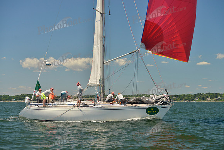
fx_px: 436
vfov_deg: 19.5
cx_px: 112
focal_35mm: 70
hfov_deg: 28.8
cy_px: 75
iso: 280
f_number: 6.3
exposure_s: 1/800
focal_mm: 70
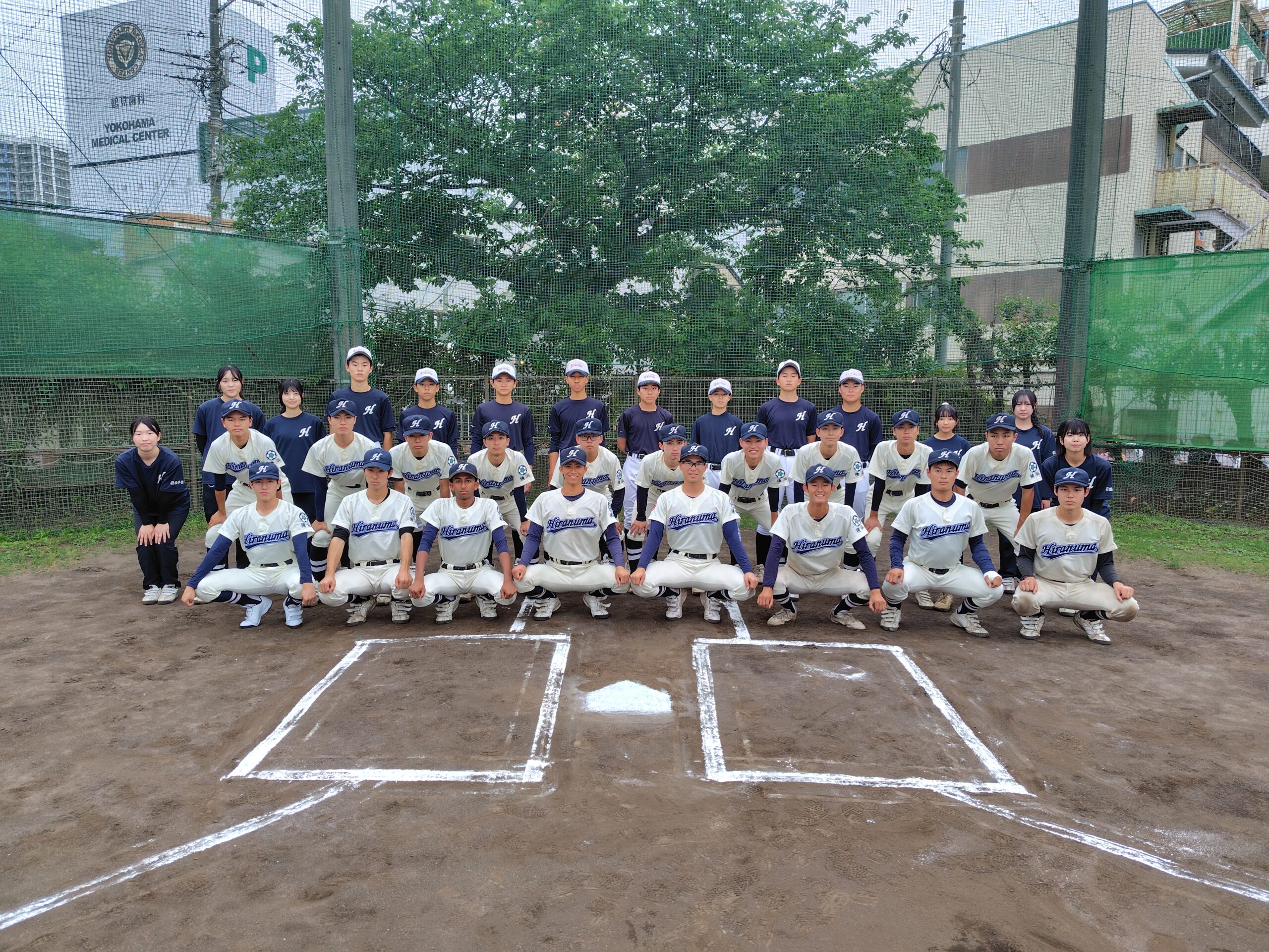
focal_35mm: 23
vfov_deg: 58.9
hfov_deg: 73.9
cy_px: 476
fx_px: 843
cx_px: 634
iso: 50
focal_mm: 5.6
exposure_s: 1/120
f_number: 1.9
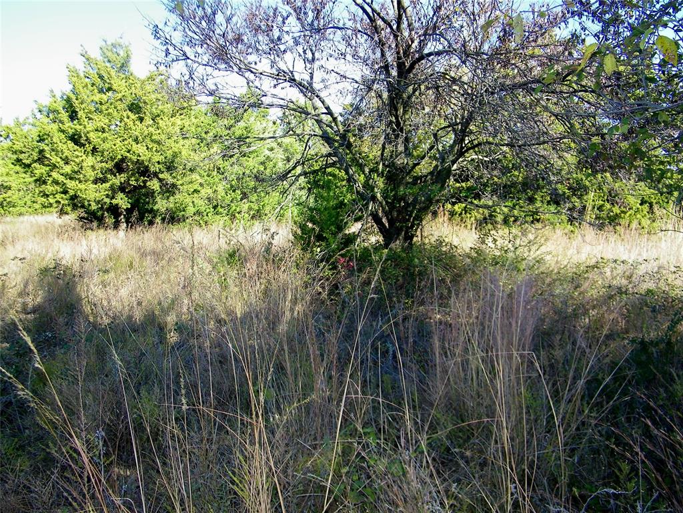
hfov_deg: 60.0
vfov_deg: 46.8
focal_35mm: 30
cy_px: 256
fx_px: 592
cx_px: 342
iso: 80
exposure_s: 1/200
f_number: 3.6
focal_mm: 5.4
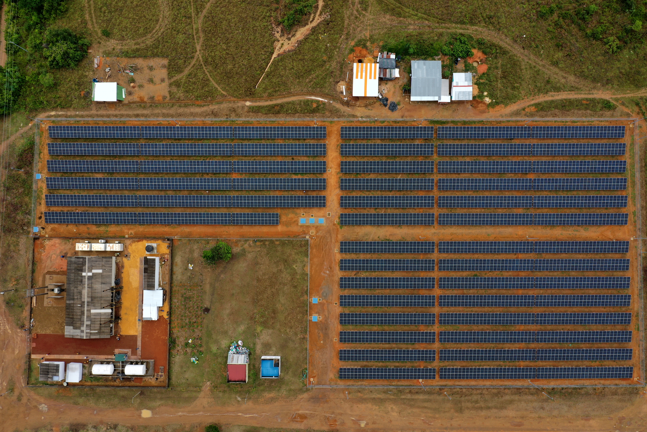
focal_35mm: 28
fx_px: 503
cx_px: 324
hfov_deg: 65.5
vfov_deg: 46.4
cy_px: 216
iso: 100
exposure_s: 1/80
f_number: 5.6
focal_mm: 10.26
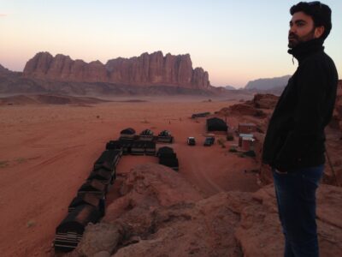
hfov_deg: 55.4
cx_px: 171
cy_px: 128
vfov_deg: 42.9
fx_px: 326
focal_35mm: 33
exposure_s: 1/30
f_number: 2.4
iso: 50
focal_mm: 4.12
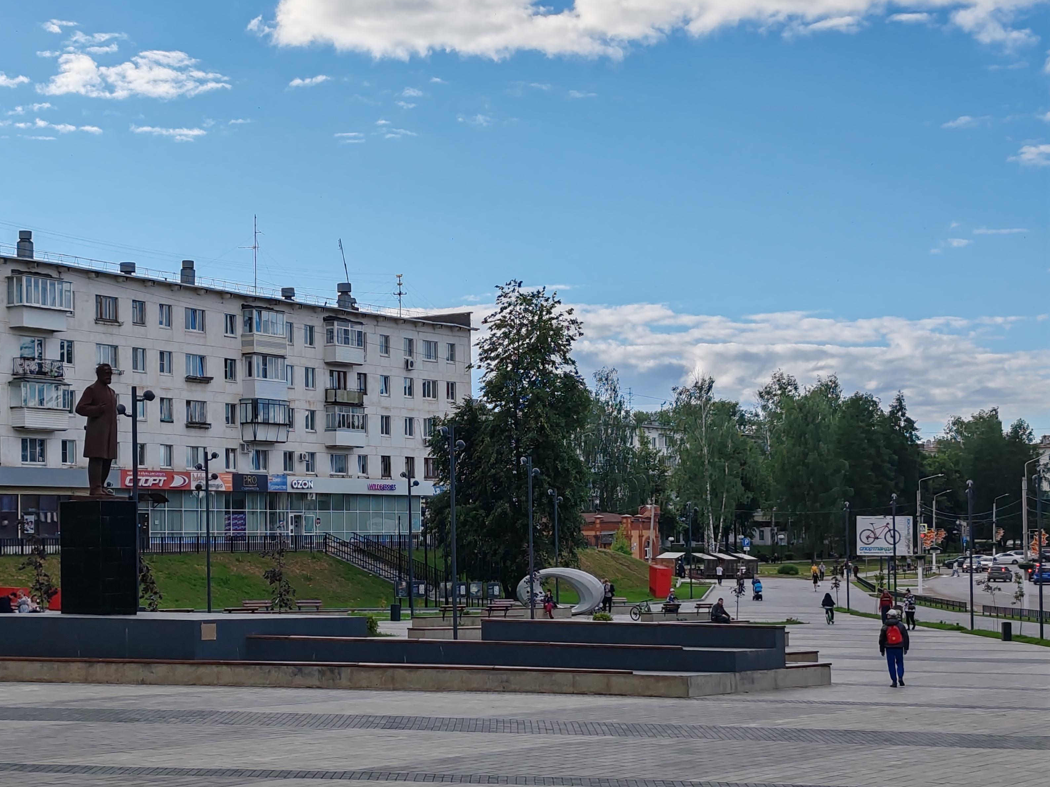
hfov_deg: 28.0
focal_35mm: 69
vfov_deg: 21.3
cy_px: 461
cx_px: 381
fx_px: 2093
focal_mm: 6.12
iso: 50
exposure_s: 1/810
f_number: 1.9
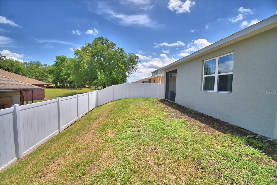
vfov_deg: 77.3
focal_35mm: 15
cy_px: 92
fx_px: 115
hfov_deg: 100.4
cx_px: 138
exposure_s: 1/1250
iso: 100
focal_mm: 10
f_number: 4.5
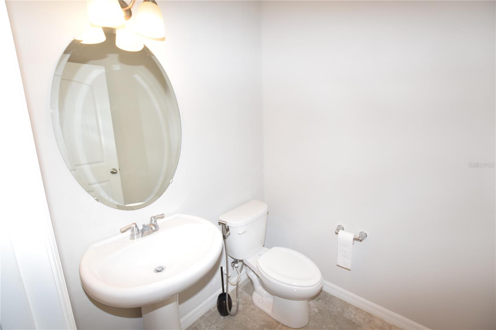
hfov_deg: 100.4
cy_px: 165
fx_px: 207
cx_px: 248
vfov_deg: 77.3
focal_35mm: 15
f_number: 5.6
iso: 640
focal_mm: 10
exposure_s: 1/125
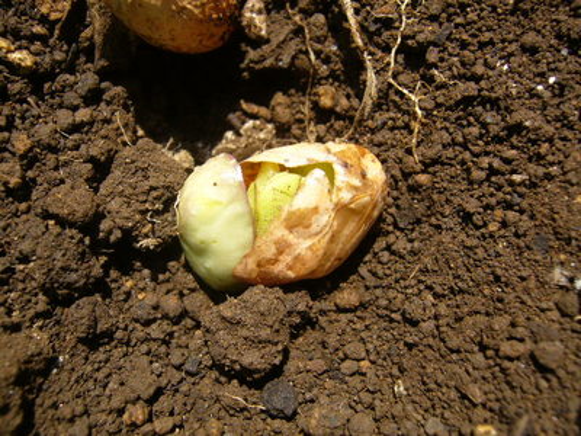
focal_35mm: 35
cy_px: 218
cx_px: 290
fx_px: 587
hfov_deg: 52.6
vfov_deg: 40.7
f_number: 5.6
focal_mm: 5.8
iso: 80
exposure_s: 1/160
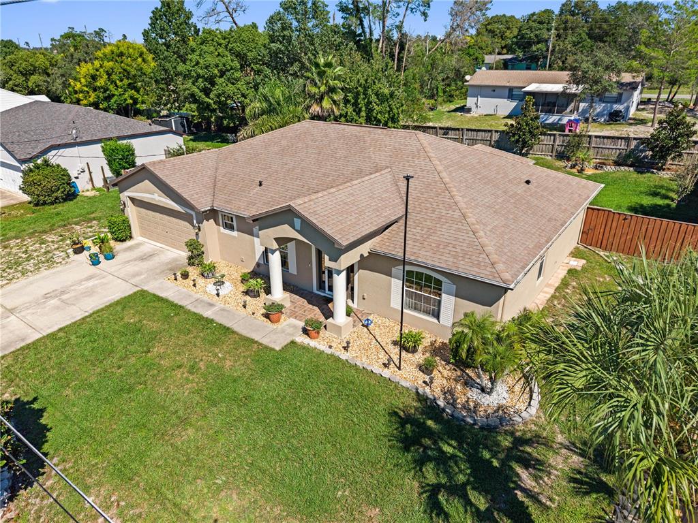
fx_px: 484
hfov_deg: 71.6
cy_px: 262
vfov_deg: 56.8
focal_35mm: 24
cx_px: 349
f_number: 1.8
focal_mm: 8.67
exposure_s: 1/3000
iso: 200
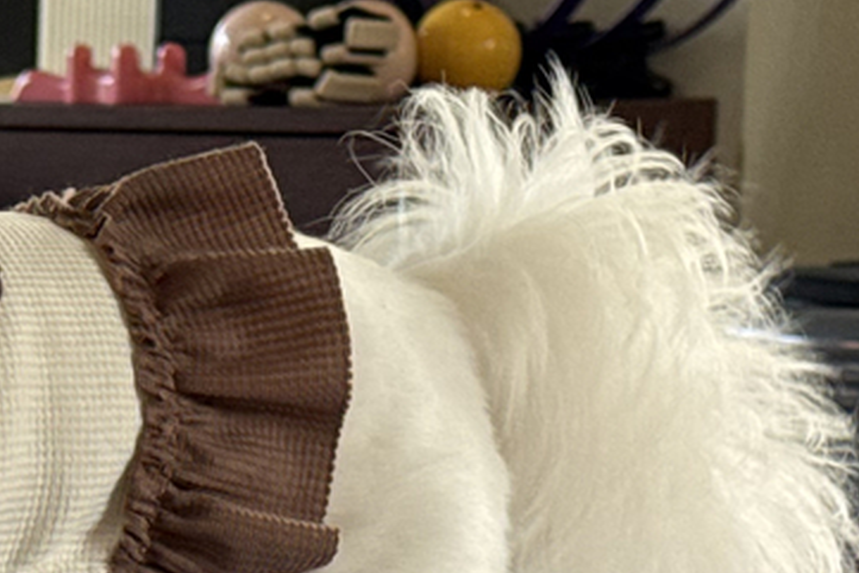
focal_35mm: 199
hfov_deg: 10.2
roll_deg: -0.1
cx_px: -209
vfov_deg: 6.8
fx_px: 4750
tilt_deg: -8.9
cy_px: 846
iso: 125
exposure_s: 1/91
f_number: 1.78
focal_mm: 6.76
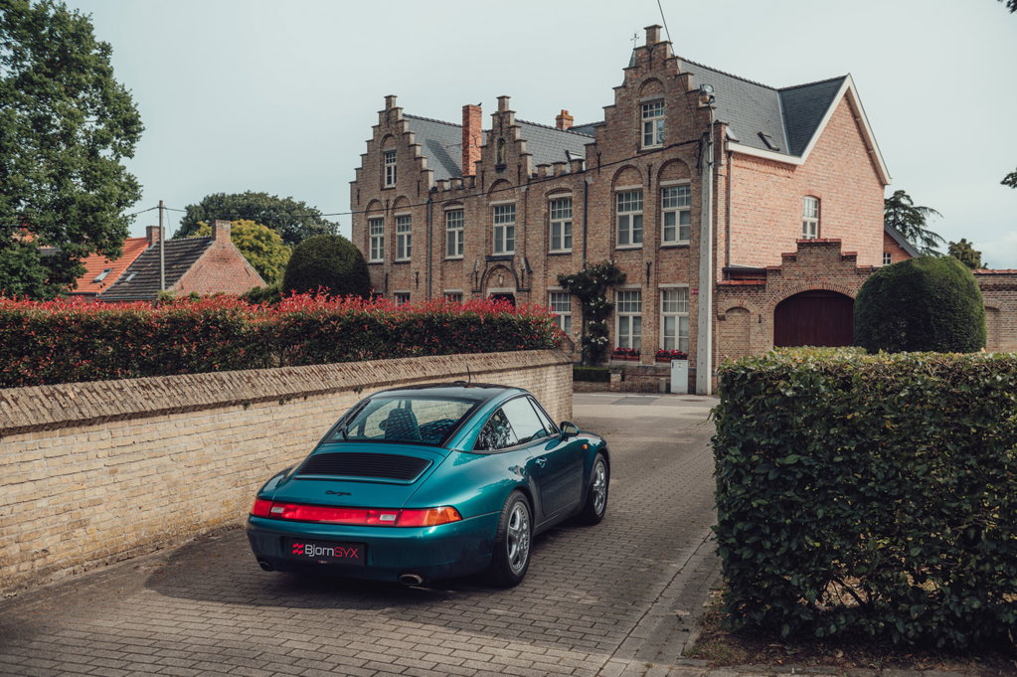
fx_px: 960
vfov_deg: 38.8
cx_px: 508
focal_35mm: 34
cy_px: 338
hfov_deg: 55.8
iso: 100
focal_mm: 34
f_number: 4.5
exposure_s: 1/200
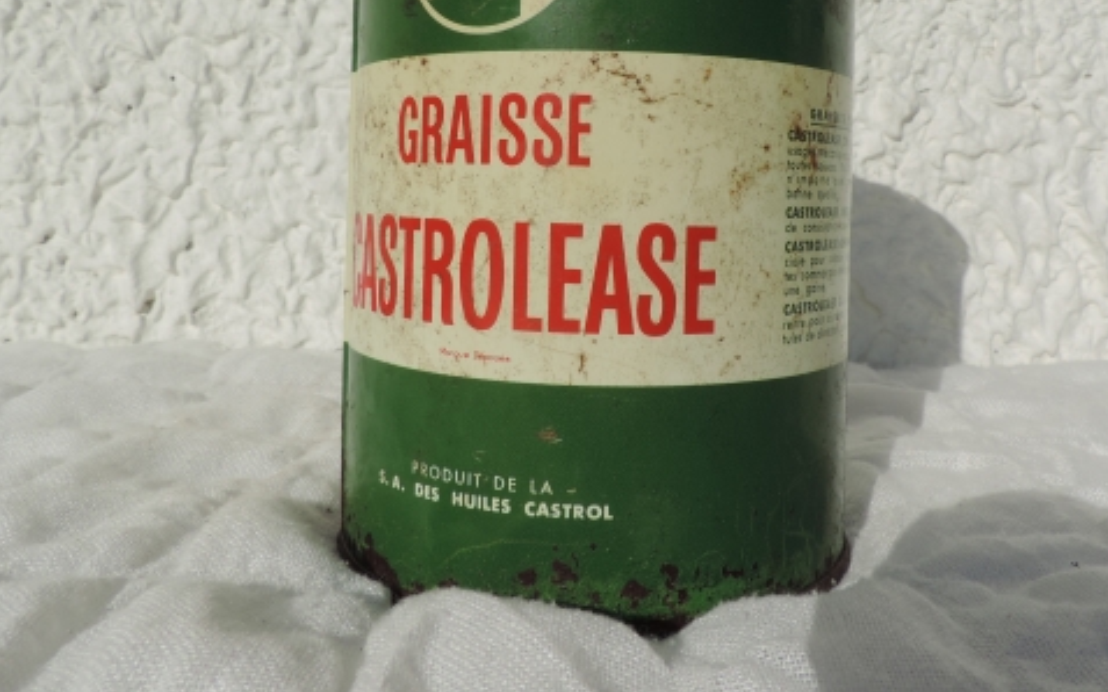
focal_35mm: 32
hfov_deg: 59.6
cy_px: 193
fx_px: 966
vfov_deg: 38.6
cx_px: 590
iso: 80
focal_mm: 4.3
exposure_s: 1/1600
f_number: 4.7
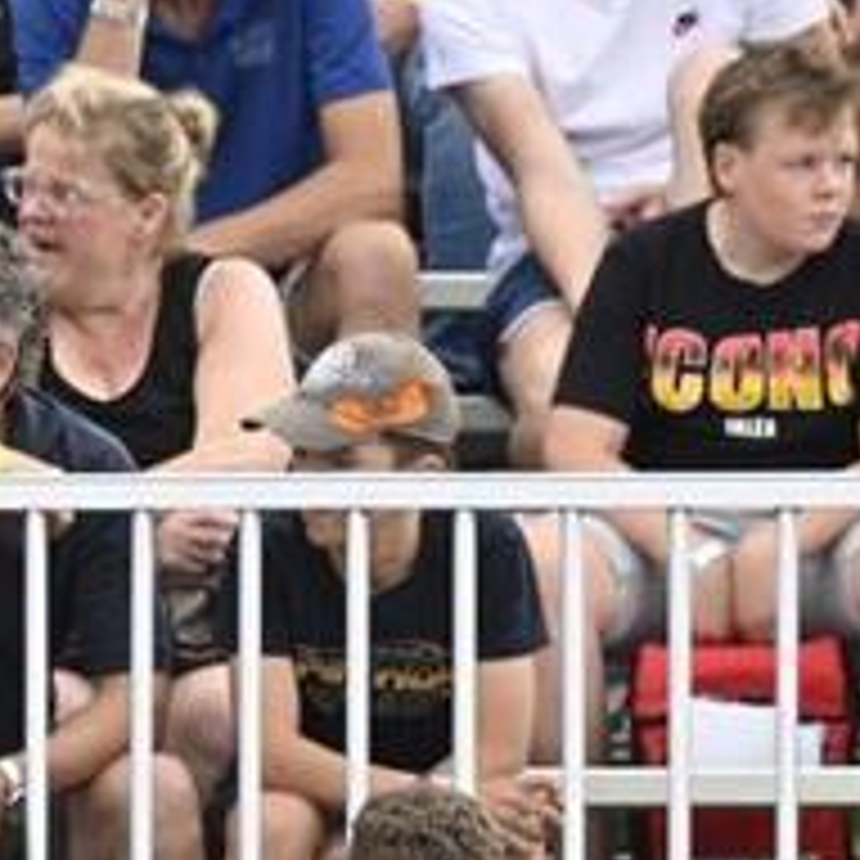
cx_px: 594
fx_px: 49582
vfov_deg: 1.0
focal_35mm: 1764
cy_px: 1141
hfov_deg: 1.0
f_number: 5.6
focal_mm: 400
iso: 320
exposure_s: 1/200
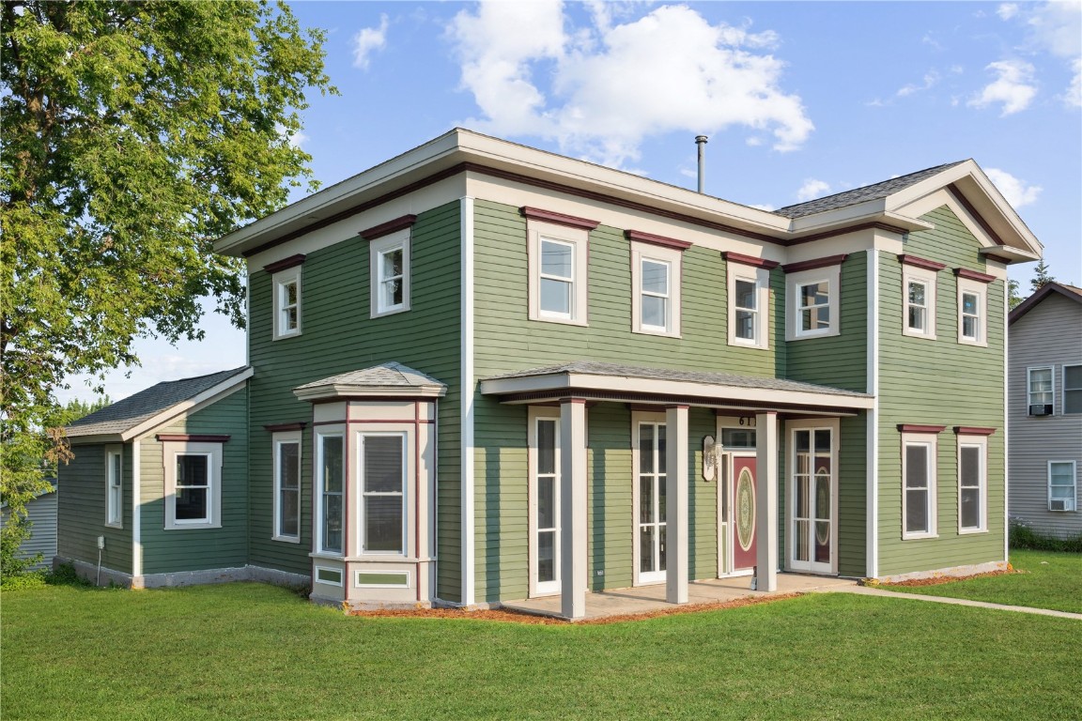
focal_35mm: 31
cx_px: 541
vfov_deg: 42.3
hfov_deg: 60.3
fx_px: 932
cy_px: 360
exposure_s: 1/500
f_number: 9
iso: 250
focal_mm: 31
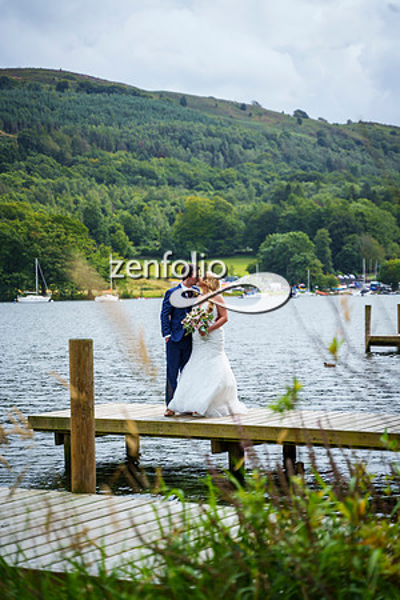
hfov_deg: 18.2
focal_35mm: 75
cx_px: 200
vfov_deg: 27.0
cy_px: 300
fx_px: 1250
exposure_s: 1/2500
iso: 200
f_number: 3.2
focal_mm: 75
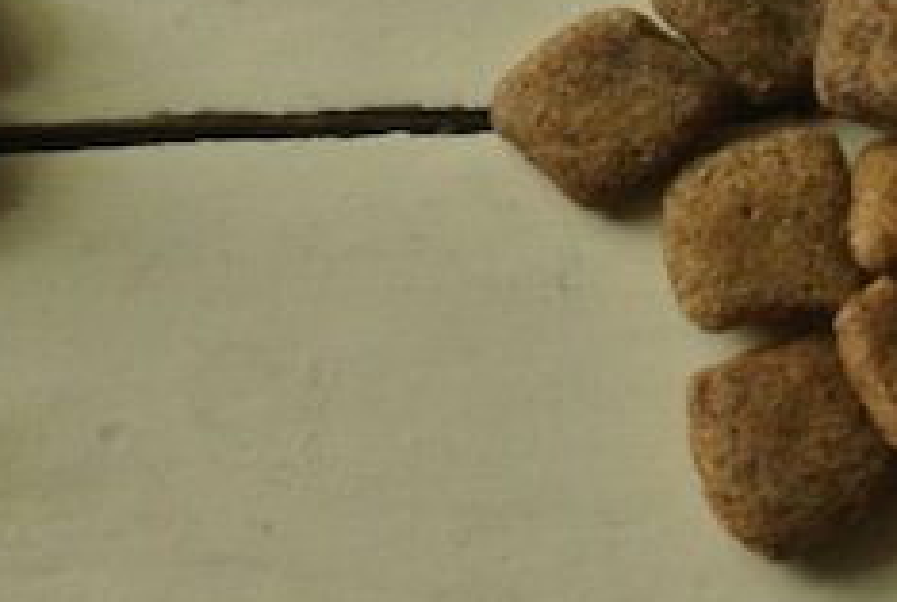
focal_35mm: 153
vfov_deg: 9.0
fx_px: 3819
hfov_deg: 13.4
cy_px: 213
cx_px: 318
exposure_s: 1/80
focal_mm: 13.1
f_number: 4
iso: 200
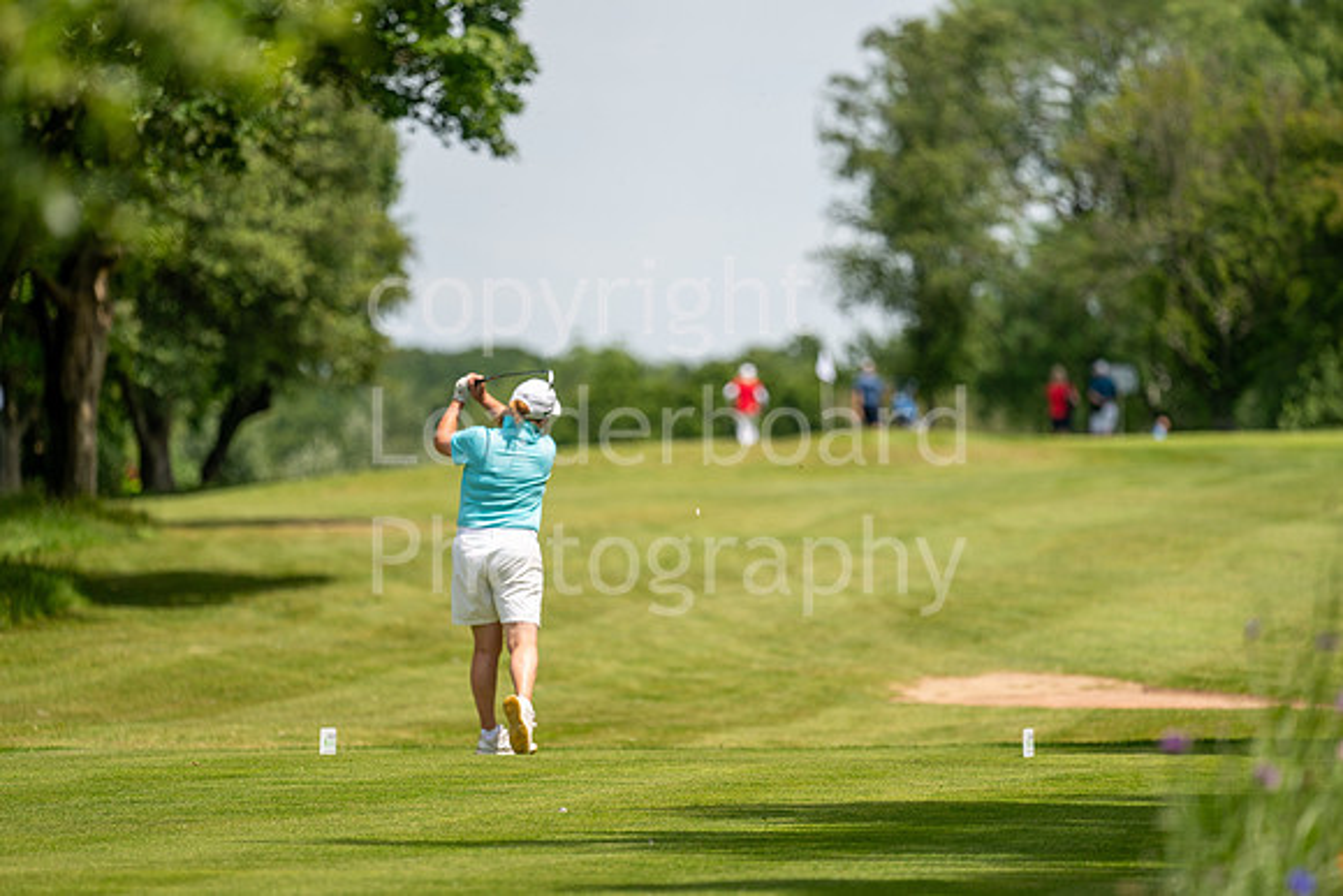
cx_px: 672
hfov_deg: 6.9
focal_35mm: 300
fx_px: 11194
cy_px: 448
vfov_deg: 4.6
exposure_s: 1/1250
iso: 200
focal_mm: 300
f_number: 4
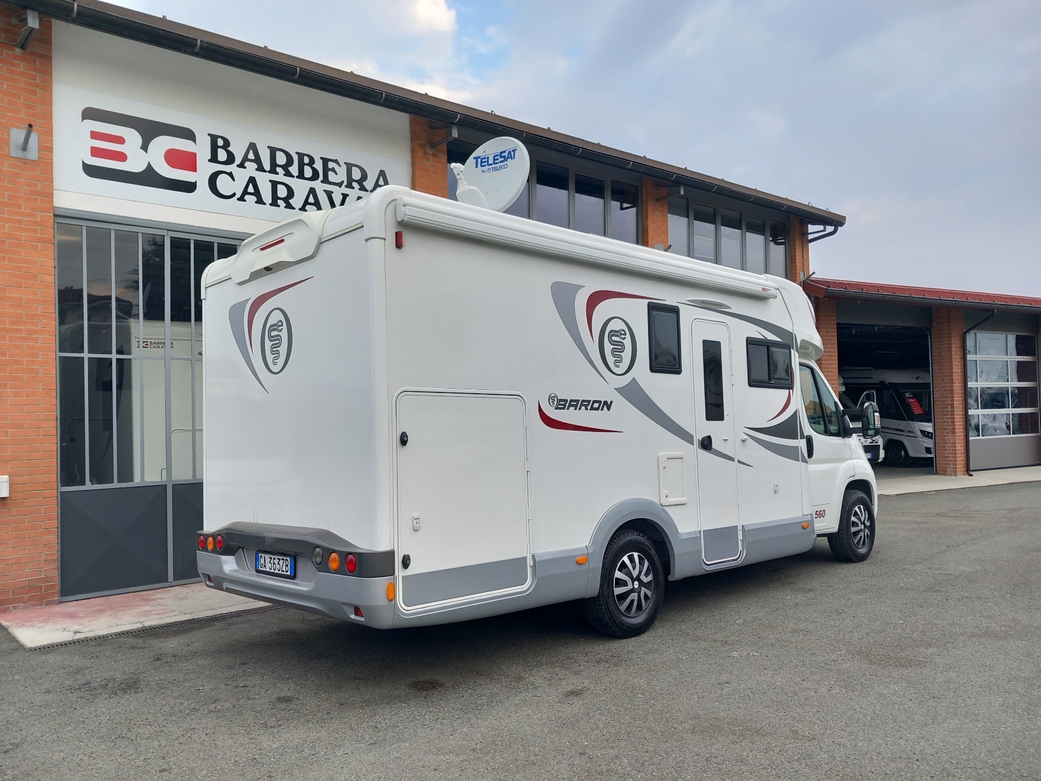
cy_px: 390
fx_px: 812
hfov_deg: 65.3
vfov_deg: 51.4
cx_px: 520
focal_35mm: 27
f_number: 1.8
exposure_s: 1/101
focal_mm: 4
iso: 20
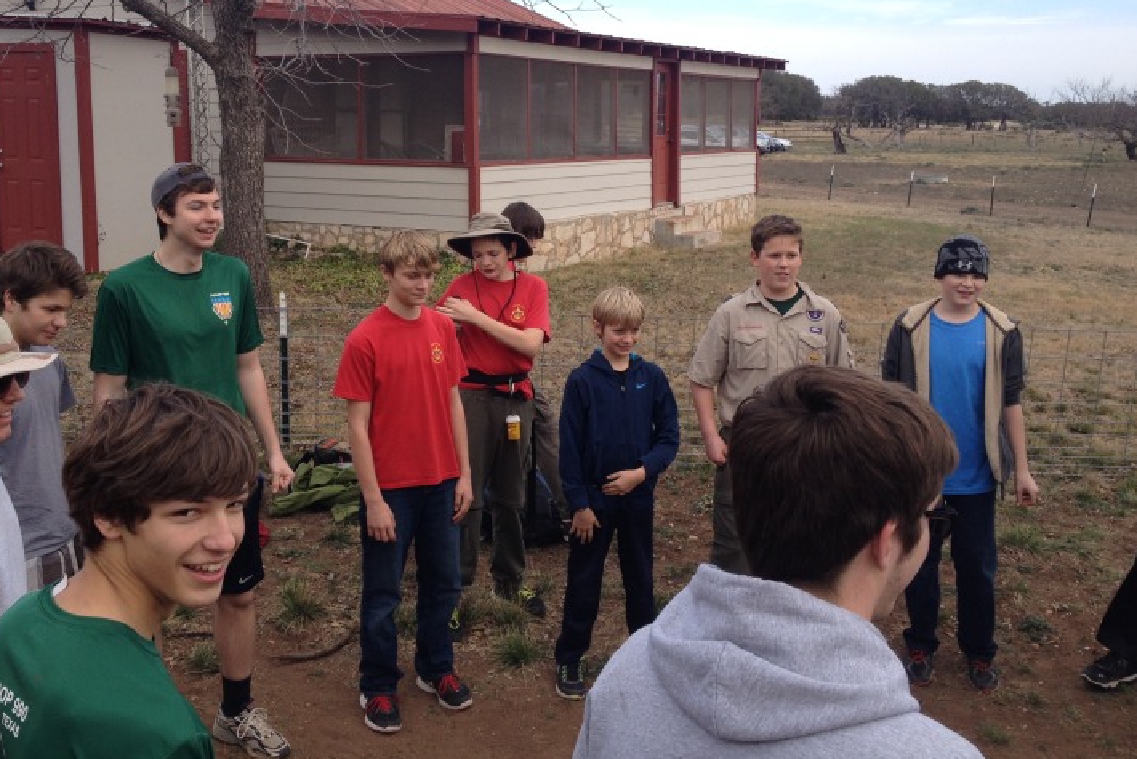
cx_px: 520
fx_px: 1295
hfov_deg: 47.3
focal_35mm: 41
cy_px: 309
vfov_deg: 32.6
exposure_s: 1/635
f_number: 2.4
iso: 50
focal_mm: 4.28
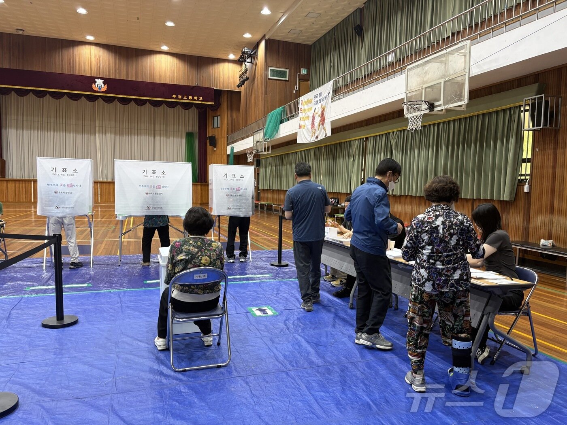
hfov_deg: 67.3
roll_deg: -0.7
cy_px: 212
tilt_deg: -3.8
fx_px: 426
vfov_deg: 53.1
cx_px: 284
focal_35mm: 26
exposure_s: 1/60
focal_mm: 5.96
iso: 125
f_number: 1.6
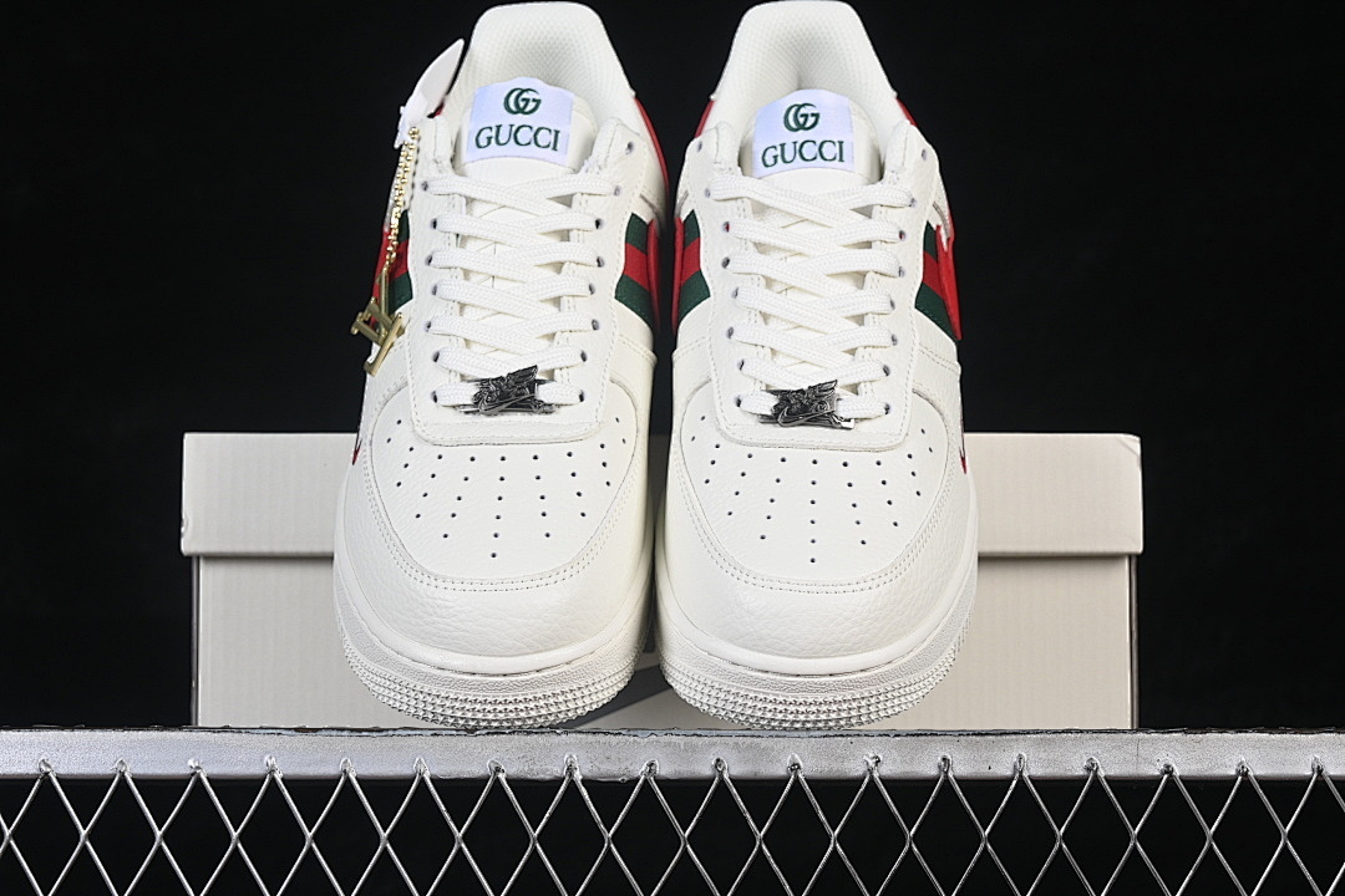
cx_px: 672
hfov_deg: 27.0
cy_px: 448
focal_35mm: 75
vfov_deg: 18.2
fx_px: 2802
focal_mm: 50
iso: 160
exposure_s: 1/80
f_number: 8
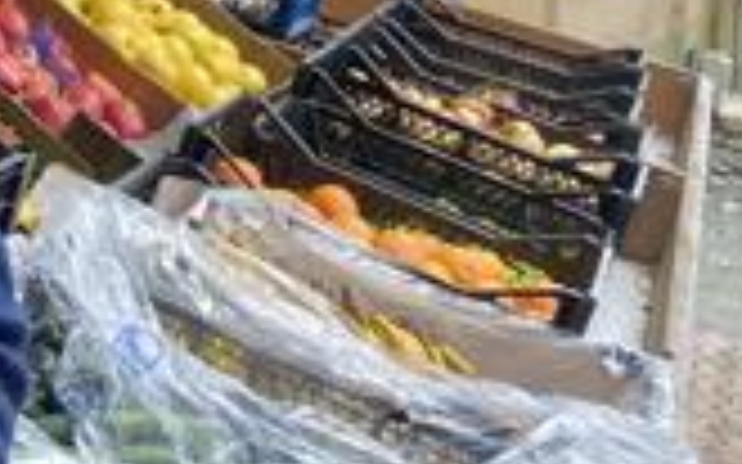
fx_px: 1840
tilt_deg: -5.7
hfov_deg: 20.2
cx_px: -310
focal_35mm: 91
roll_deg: +0.1
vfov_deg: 13.8
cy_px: -149
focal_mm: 4.25
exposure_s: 1/121
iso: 64
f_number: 1.8
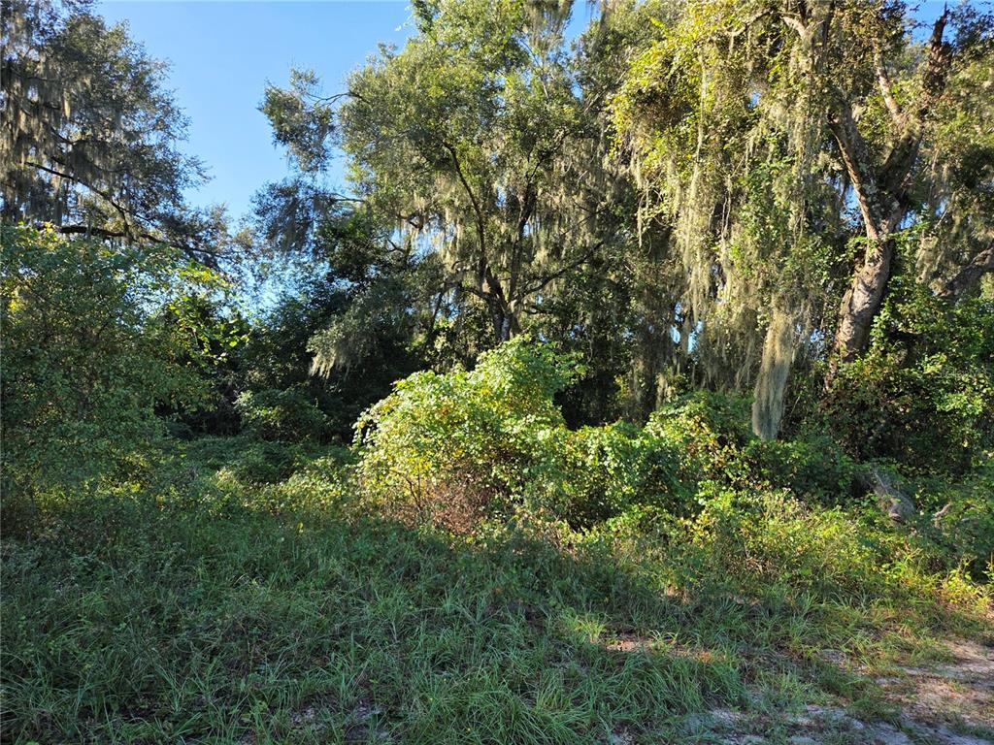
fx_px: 660
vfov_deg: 58.9
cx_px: 497
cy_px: 372
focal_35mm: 23
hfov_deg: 73.9
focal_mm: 5.4
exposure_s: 1/1395
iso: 80
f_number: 1.8
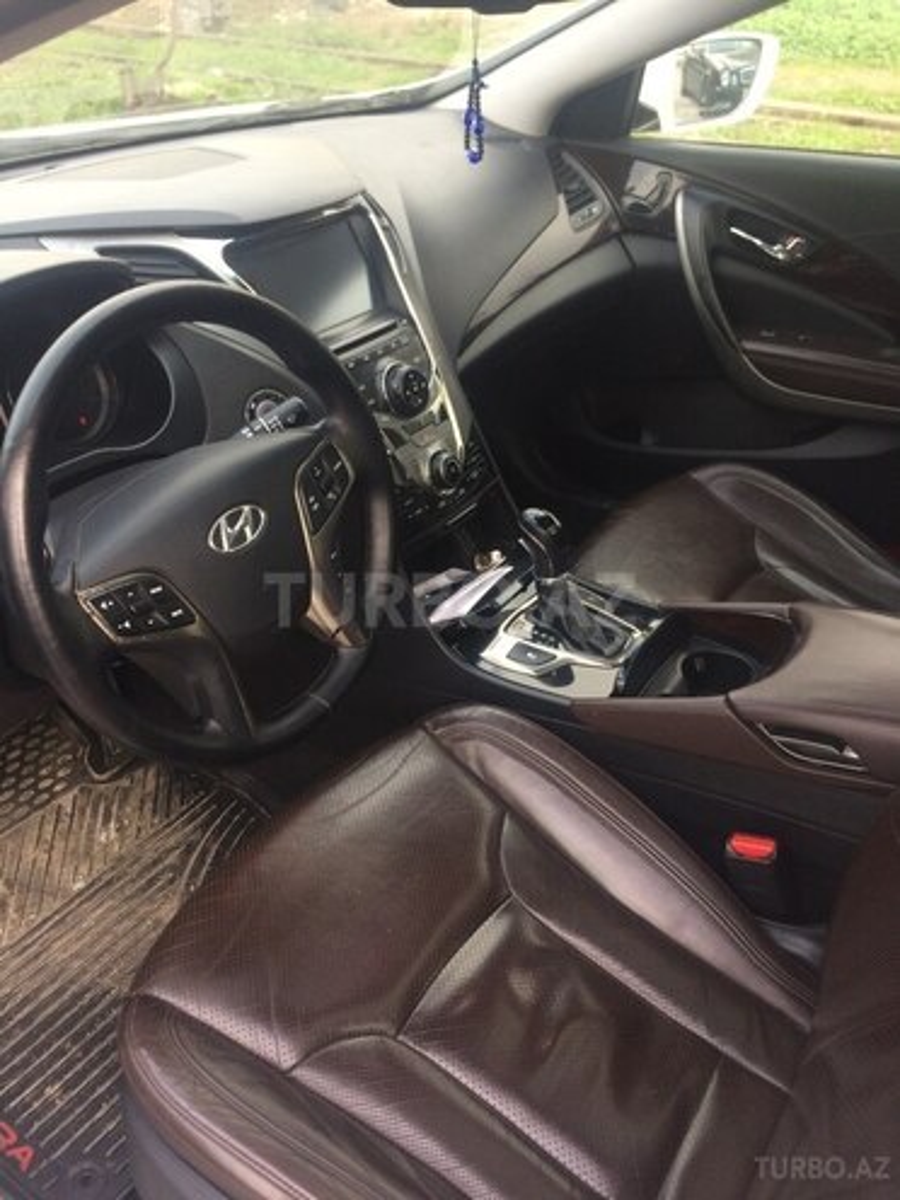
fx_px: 1005
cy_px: 600
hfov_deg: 48.2
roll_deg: +1.4
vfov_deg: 61.7
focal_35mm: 29
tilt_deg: -35.7
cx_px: 450
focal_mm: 4.15
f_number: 2.2
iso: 50
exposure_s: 1/100
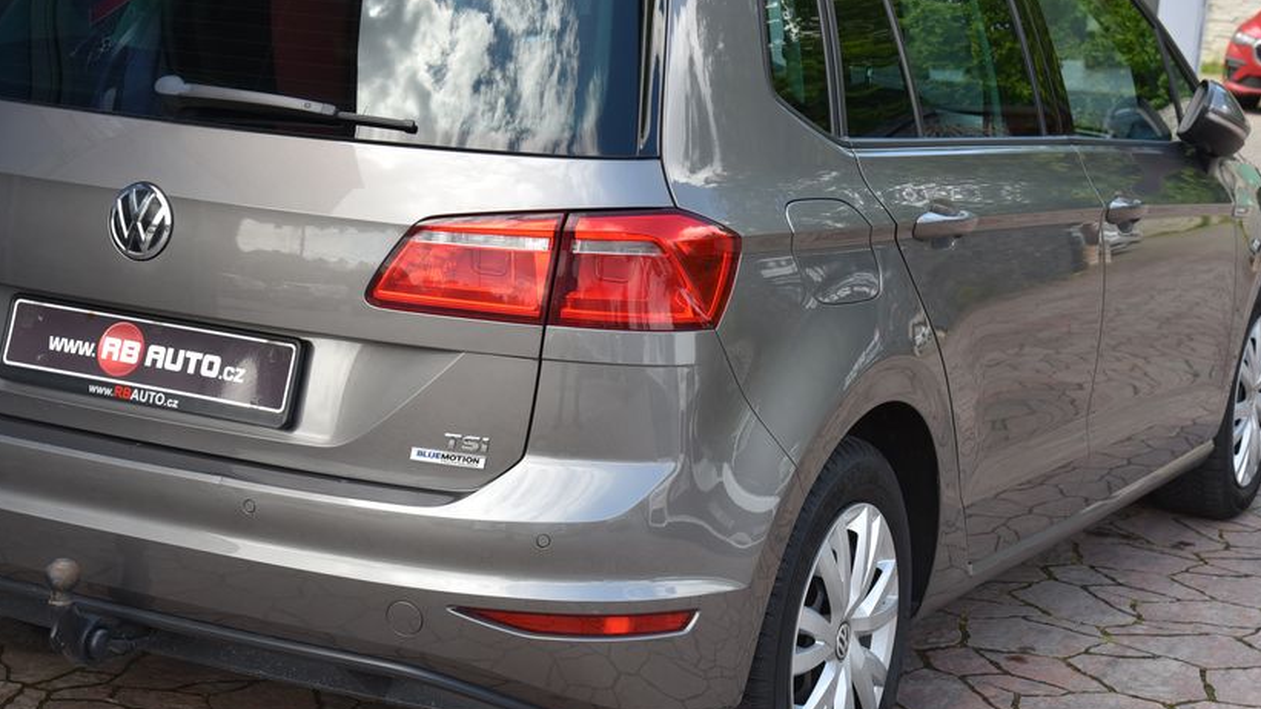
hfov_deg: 31.0
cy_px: 296
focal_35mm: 68
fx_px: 2274
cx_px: 554
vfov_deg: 17.7
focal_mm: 52
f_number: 8
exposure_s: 1/250
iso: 500
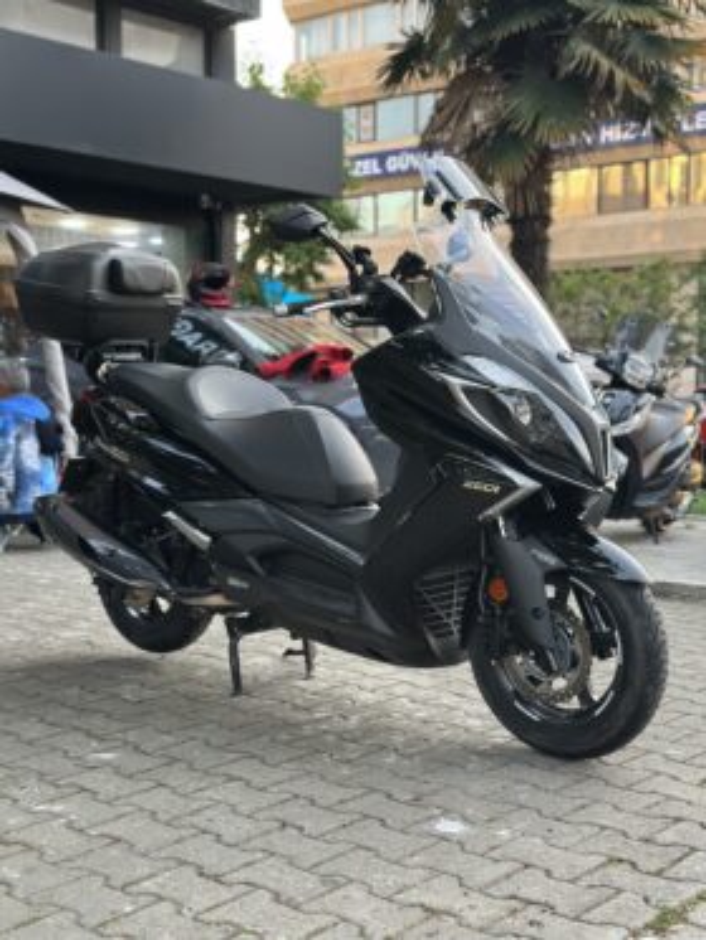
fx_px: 1305
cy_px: 470
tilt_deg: -2.8
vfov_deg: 39.6
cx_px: 353
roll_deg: -0.7
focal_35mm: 48
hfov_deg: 30.3
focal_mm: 6.86
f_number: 1.78
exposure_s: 1/169
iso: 125
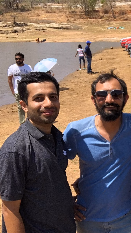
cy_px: 124
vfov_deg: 37.2
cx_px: 164
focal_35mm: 56
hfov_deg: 19.9
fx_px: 346
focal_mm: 2.87
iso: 20
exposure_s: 1/824
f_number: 2.2
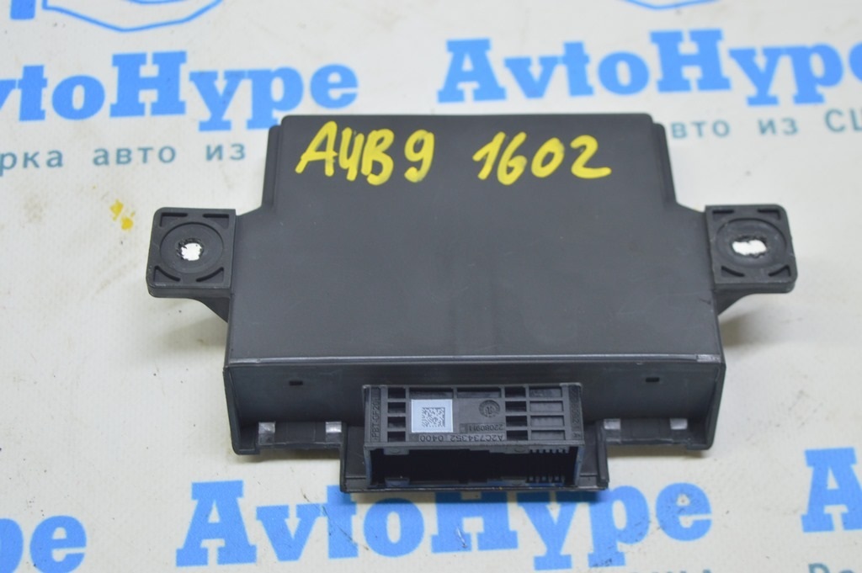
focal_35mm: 63
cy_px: 286
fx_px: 1507
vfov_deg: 21.5
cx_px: 431
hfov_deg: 31.9
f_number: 5.6
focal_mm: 42
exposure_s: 1/20
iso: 400
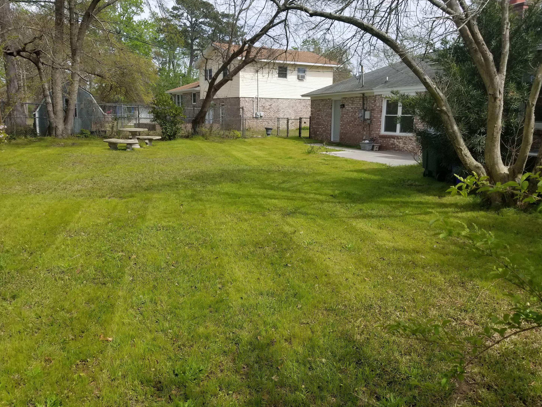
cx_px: 269
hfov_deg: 65.3
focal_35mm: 27
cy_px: 197
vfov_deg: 51.4
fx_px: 423
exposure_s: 1/1928
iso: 50
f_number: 1.7
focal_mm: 4.25
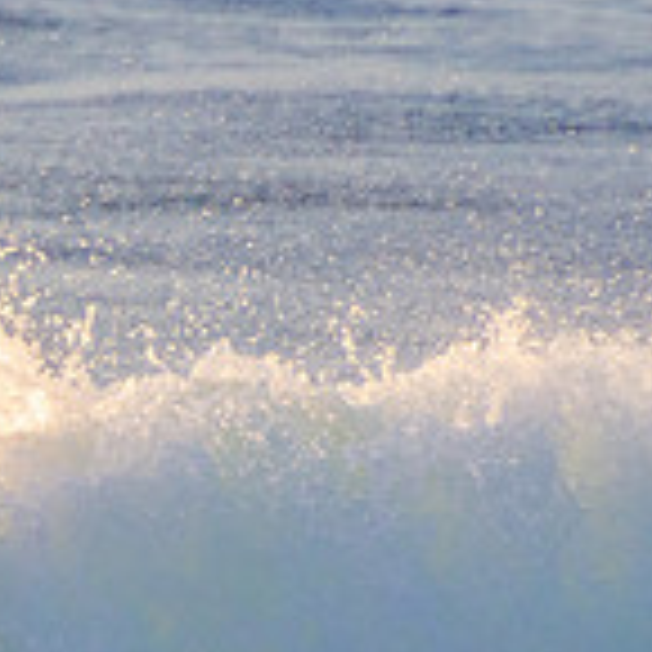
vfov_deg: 0.8
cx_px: -526
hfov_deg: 0.8
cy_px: 663
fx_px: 45134
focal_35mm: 2118
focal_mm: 400
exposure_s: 1/1250
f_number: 5.6
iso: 450
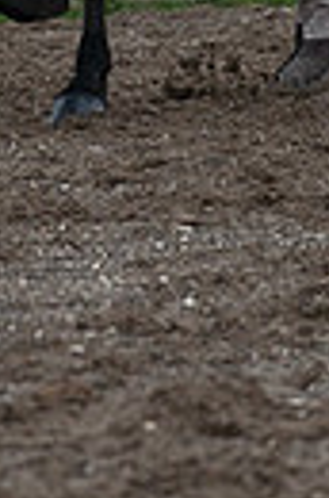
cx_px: 136
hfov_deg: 2.0
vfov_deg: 3.0
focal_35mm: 693
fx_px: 9550
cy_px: -306
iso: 640
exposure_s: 1/1250
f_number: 5.6
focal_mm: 200
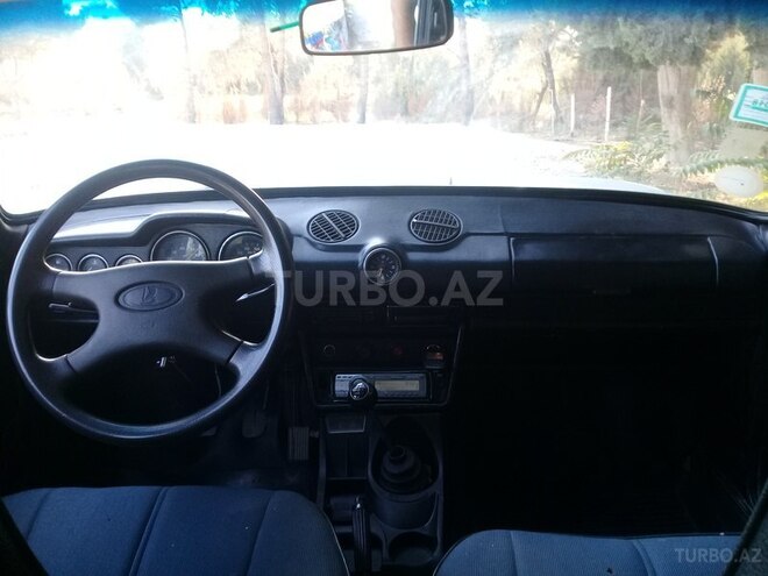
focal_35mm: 31
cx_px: 384
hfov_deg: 58.4
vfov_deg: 45.4
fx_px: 688
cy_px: 288
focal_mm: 3.3
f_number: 2.2
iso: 64
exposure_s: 1/33
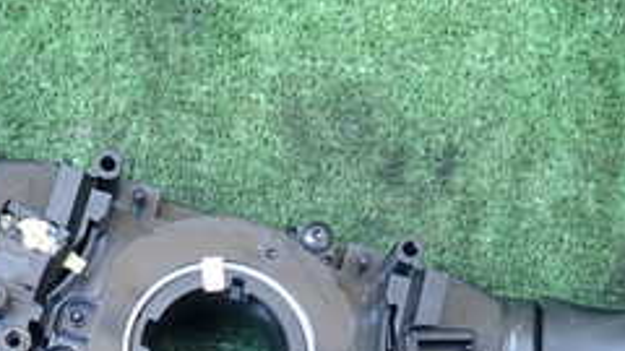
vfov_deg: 17.6
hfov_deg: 30.9
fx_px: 1127
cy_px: 286
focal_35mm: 68
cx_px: 247
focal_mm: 4.5
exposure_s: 1/40
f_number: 2
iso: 200
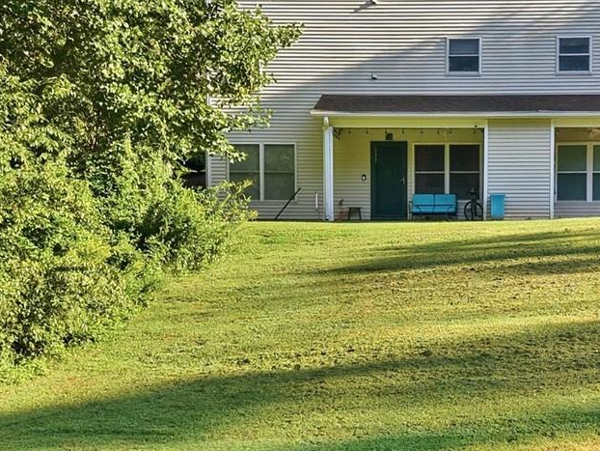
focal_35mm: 79
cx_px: 444
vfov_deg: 18.6
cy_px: 295
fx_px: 1370
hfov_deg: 24.5
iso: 290
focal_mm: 8.7
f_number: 1.8
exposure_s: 1/1600
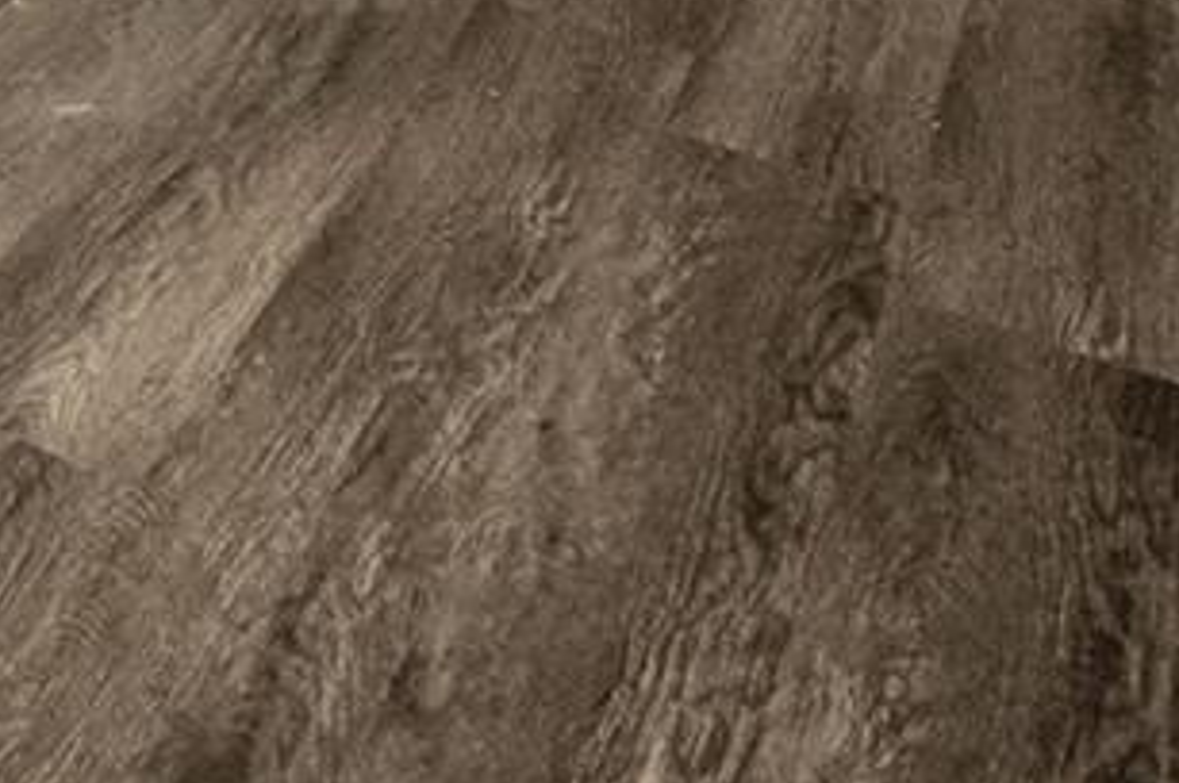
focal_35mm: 73
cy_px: -1178
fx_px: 2388
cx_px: -1210
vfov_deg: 13.1
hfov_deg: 18.1
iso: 250
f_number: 8
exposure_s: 1/50
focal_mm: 14
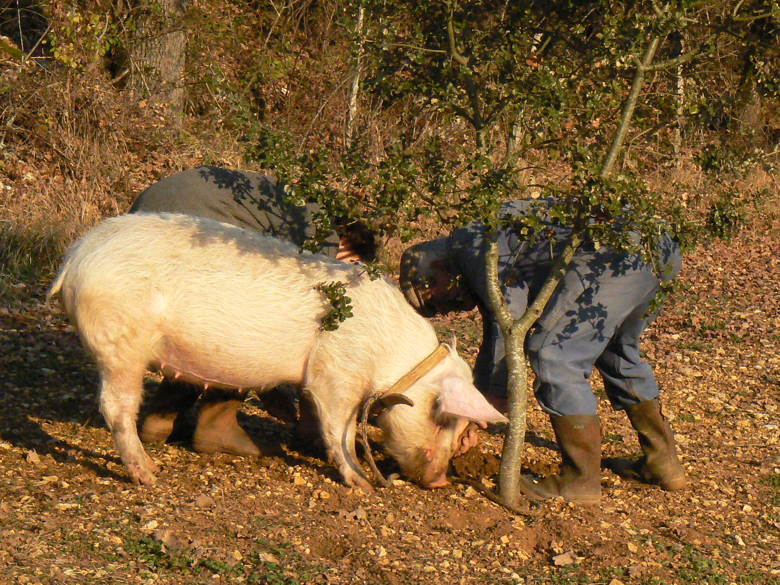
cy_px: 292
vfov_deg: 12.5
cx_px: 390
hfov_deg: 16.6
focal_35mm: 119
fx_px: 2681
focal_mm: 14.5
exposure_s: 1/640
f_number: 8
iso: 400
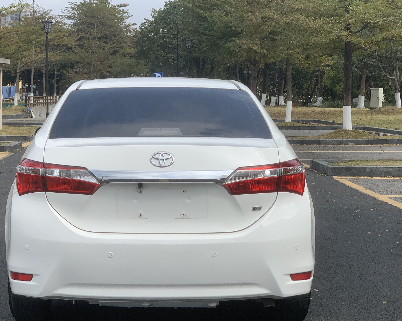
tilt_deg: -4.5
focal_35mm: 70
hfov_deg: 27.1
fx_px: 833
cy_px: 161
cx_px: 165
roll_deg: -0.8
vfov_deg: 21.9
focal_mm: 6
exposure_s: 1/1229
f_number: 2.4
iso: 16
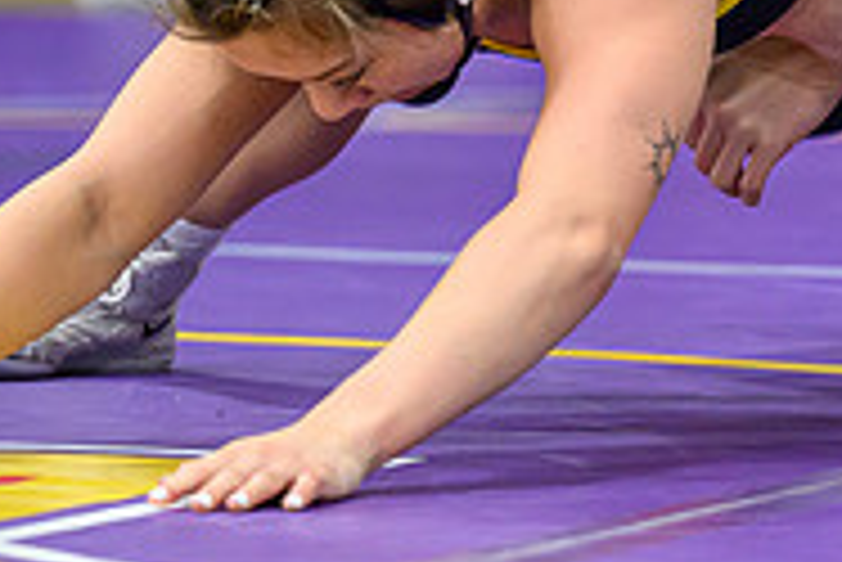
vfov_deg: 2.5
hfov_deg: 3.8
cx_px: 1184
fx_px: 12756
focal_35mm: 545
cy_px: -184
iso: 2500
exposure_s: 1/800
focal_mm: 135
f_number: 2.8
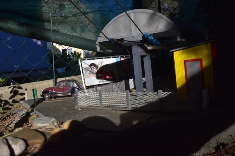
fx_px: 235
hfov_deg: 53.1
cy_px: 78
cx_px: 118
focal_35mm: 36
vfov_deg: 36.9
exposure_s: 1/250
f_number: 10
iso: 400
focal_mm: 24
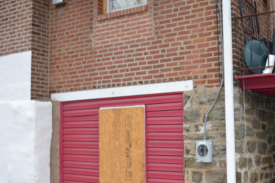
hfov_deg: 41.9
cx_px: 194
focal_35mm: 46
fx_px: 351
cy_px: 111
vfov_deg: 29.1
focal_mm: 18
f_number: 4
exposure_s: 1/125
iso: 250
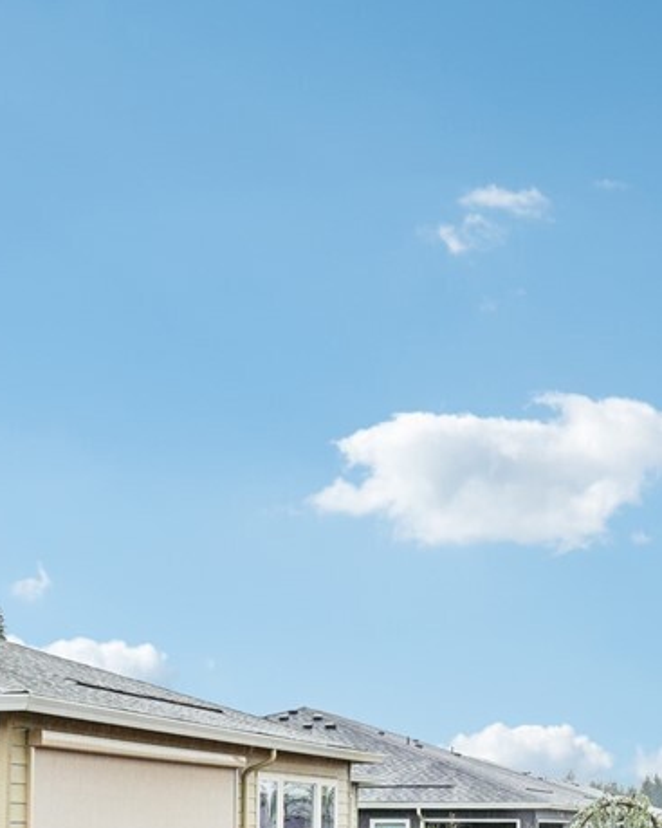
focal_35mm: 59
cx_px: 585
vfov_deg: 29.7
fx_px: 1445
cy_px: 836
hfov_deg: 25.1
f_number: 8
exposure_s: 1/125
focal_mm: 17
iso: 160
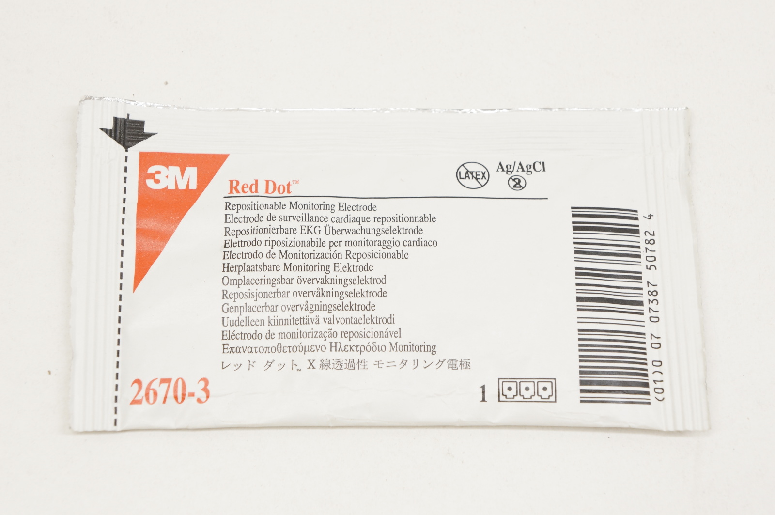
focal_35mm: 74
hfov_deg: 27.6
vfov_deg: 18.5
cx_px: 388
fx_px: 1580
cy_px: 258
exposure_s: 1/60
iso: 400
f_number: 6.3
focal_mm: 49
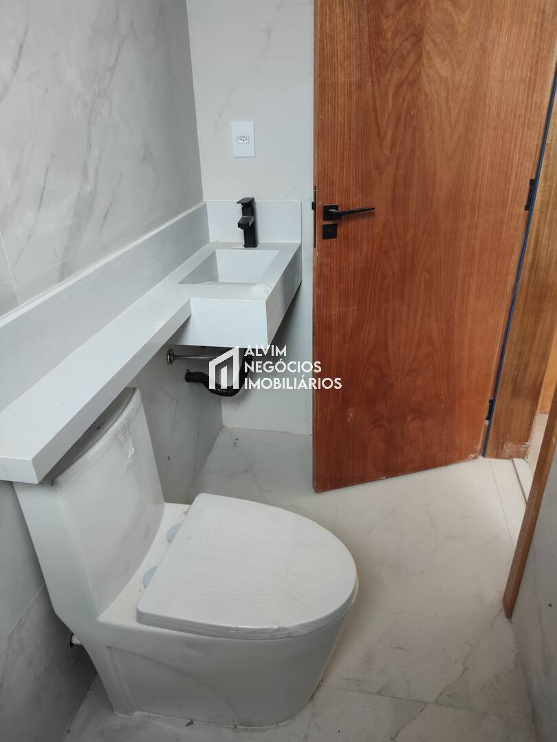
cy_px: 371
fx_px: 515
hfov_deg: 56.8
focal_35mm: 24
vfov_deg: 71.6
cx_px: 278
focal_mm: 6.72
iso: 435
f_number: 1.69
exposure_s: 1/120
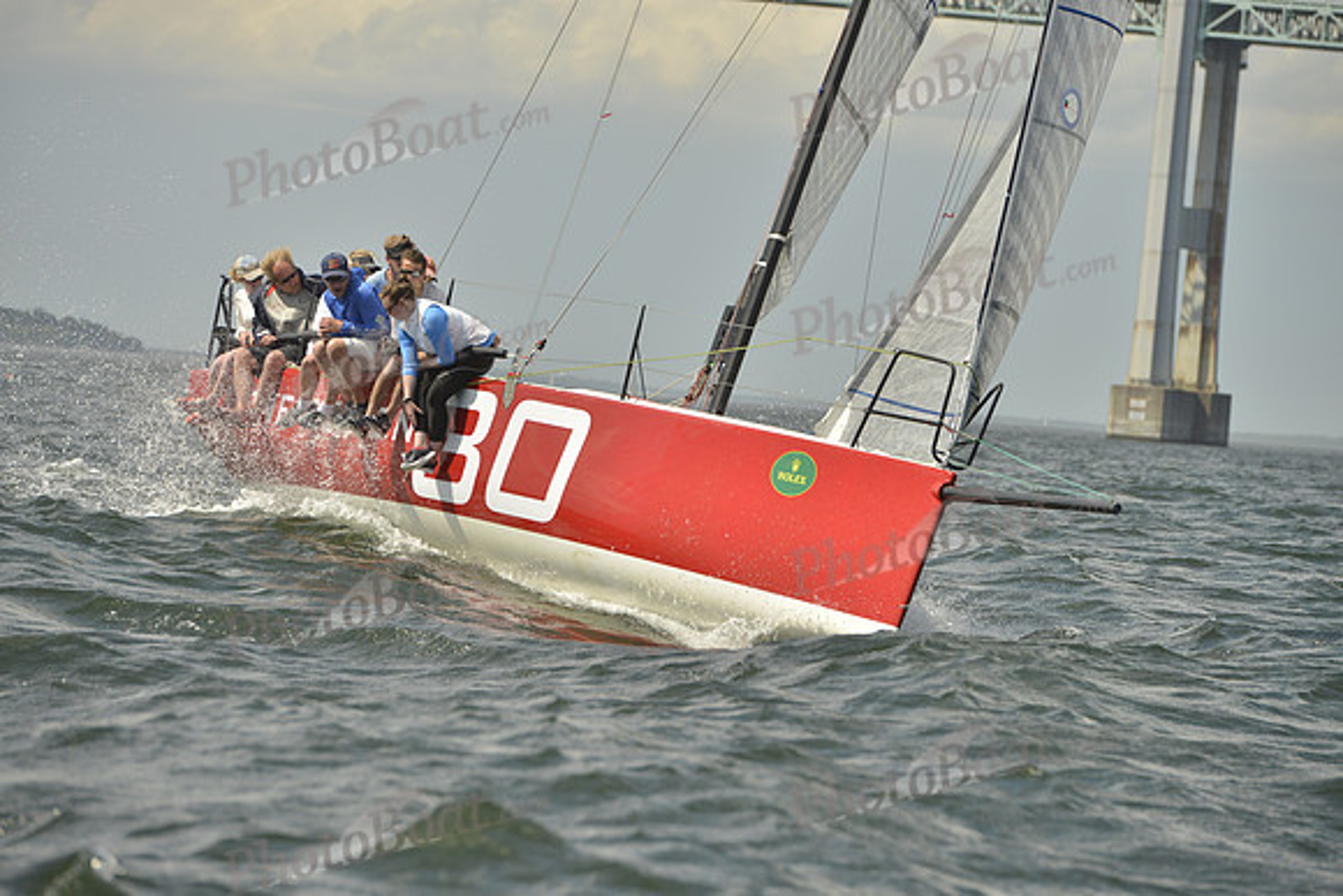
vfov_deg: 6.9
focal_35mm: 200
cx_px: 672
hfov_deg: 10.3
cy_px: 448
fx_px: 7463
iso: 280
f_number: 8
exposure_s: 1/1600
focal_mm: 200
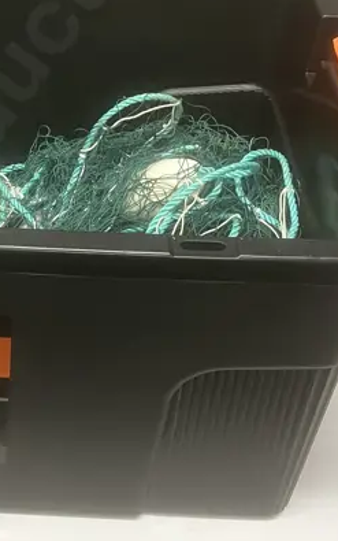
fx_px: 1134
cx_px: -57
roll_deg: -1.7
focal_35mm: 77
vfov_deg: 26.6
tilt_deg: -31.9
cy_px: 173
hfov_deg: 16.3
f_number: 1.8
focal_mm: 3.99
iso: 125
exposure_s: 1/50
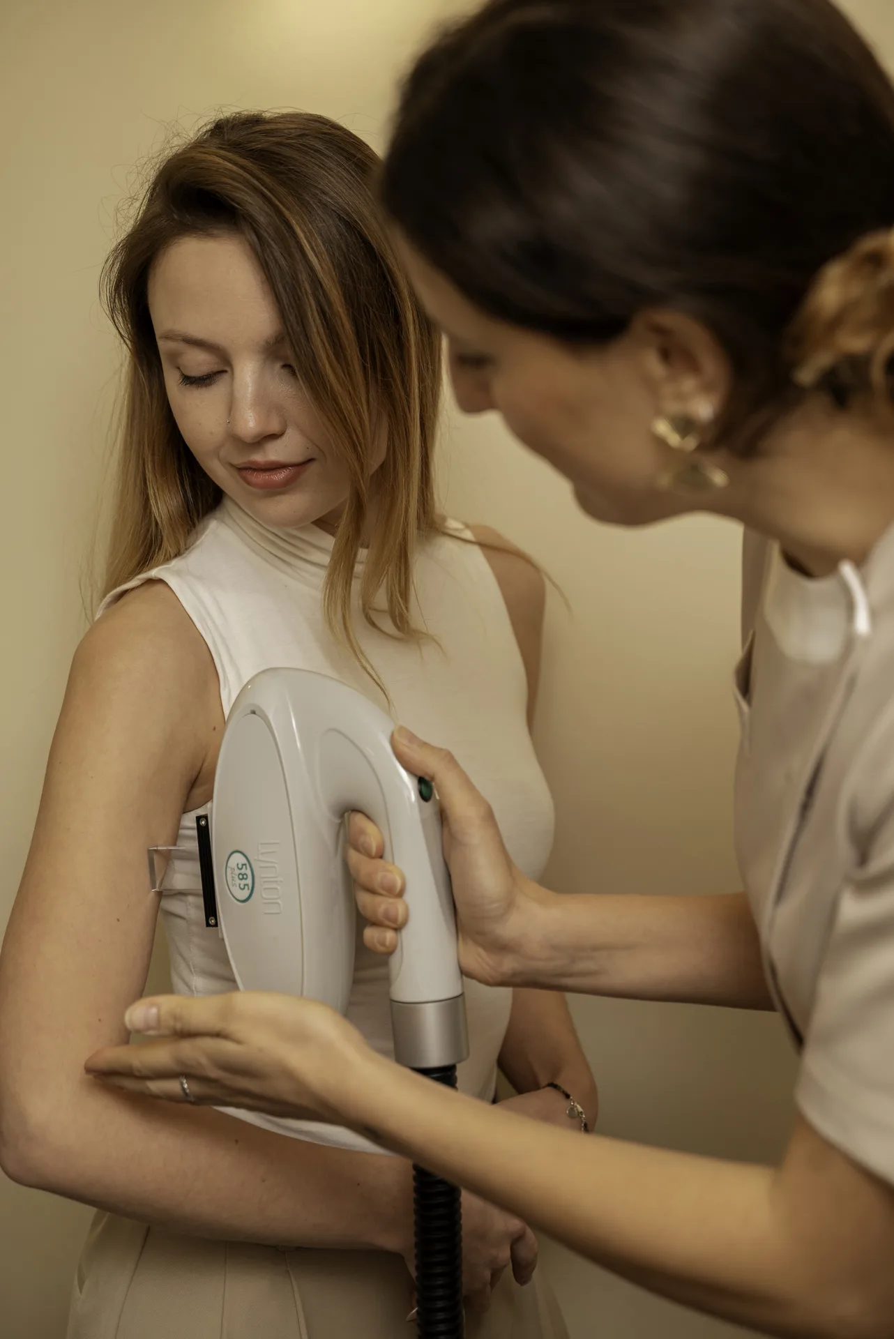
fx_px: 1972
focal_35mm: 53
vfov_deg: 37.5
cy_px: 670
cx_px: 447
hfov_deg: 25.5
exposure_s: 1/200
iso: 160
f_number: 3.2
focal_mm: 53
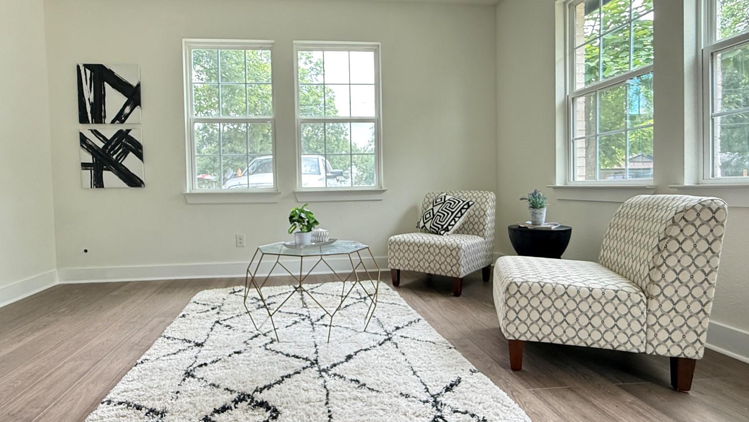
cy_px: 205
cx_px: 341
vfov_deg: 55.9
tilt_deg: -1.5
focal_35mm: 20
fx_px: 397
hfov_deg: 86.4
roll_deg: +0.7
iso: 200
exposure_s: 1/99
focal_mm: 2.22
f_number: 2.2
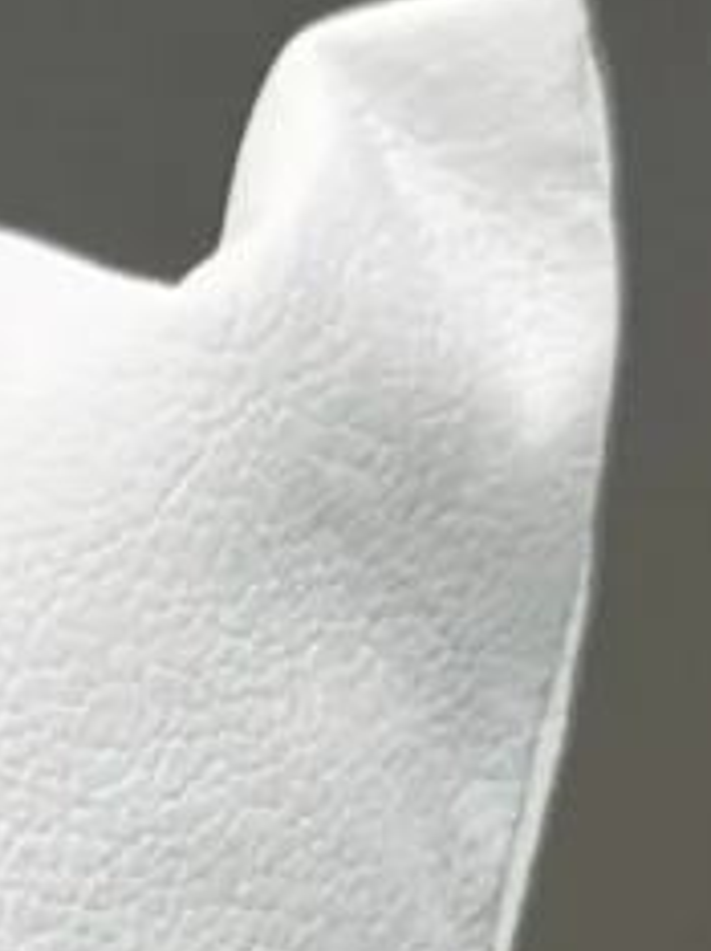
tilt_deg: -70.2
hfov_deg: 6.5
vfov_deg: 8.8
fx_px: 6009
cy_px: 1550
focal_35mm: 219
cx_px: -853
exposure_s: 1/786
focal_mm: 6.76
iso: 80
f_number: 1.78
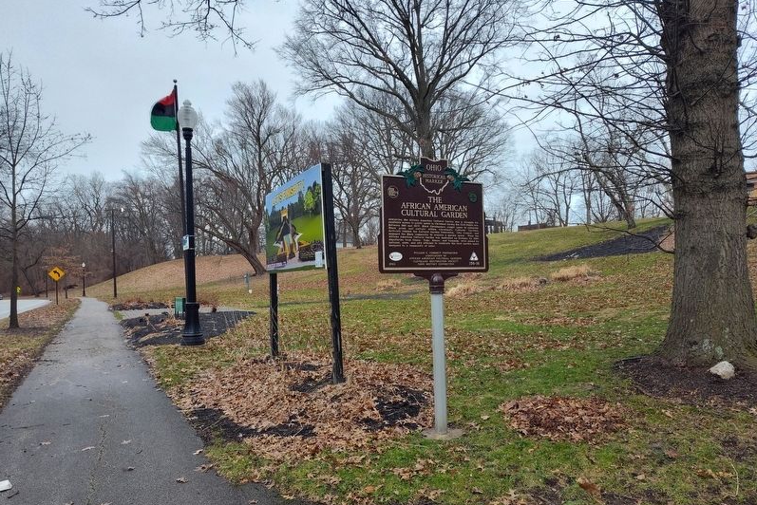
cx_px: 378
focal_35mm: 24
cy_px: 283
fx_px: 505
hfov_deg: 73.7
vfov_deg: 53.0
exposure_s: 1/334
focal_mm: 5.56
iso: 100
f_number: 1.8
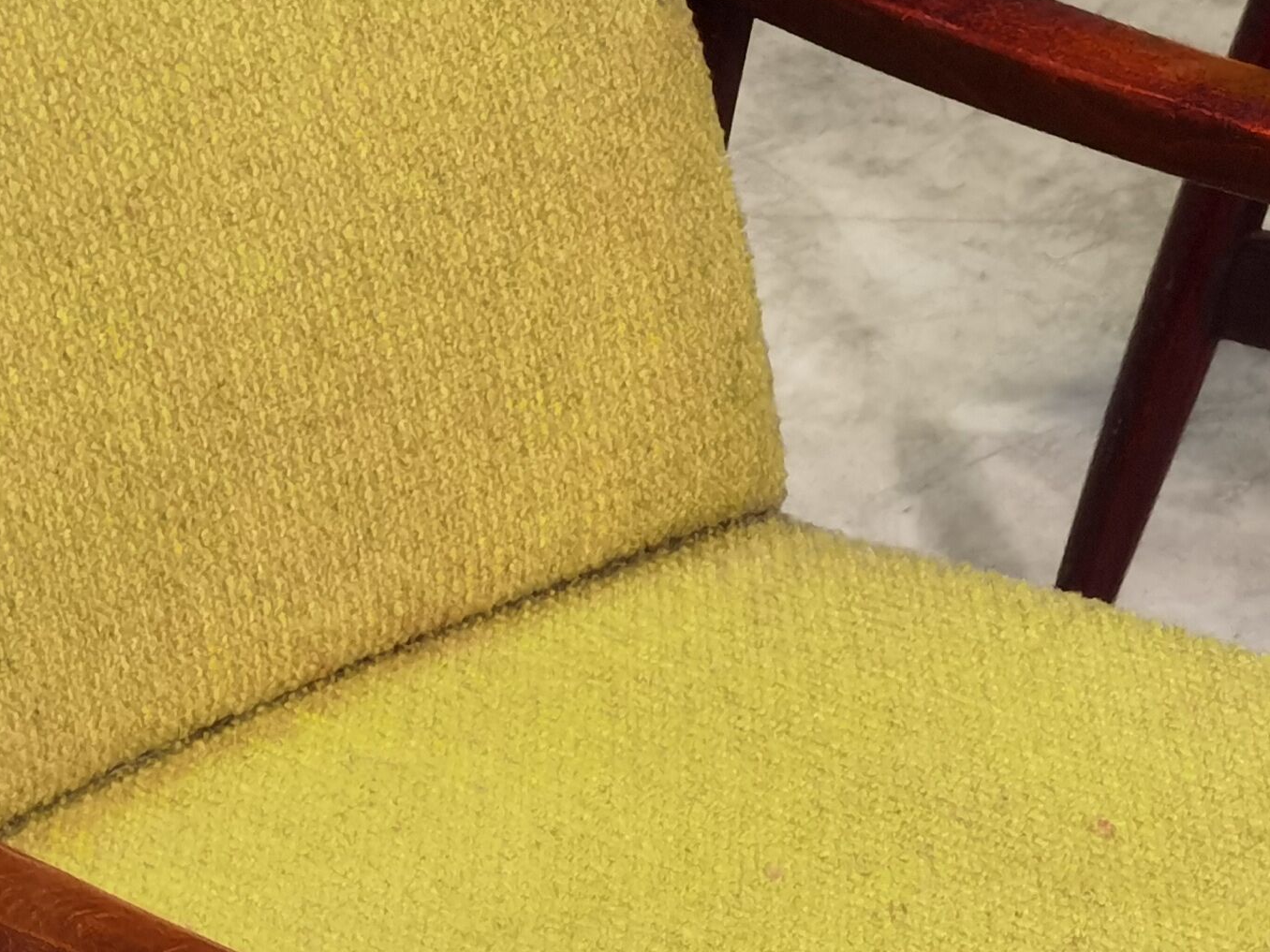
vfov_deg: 10.0
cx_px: 821
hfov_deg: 13.3
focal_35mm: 148
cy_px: 877
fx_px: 5430
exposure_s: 1/33.3
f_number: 1.9
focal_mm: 6.71
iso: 320
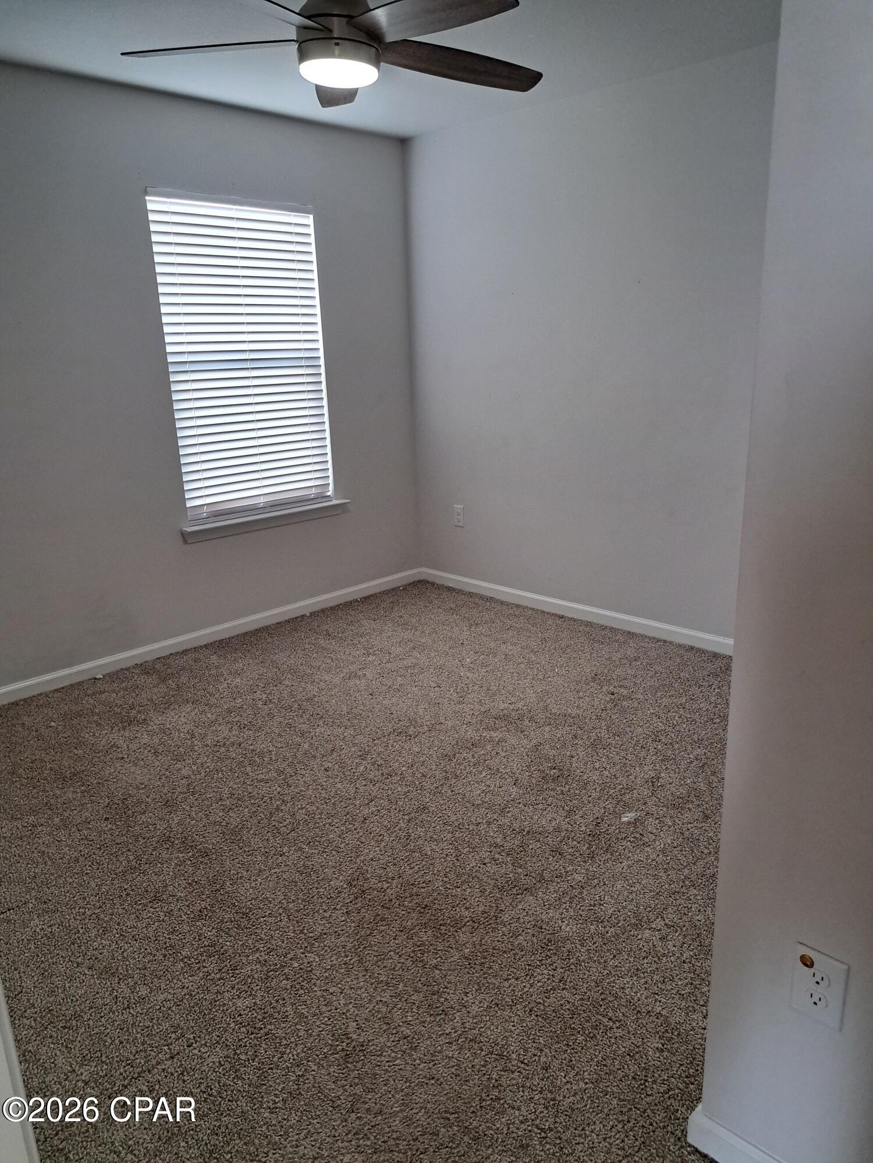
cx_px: 436
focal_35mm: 24
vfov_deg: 71.6
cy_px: 582
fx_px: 807
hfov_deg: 56.8
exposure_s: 1/60
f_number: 1.8
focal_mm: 5.23
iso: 250
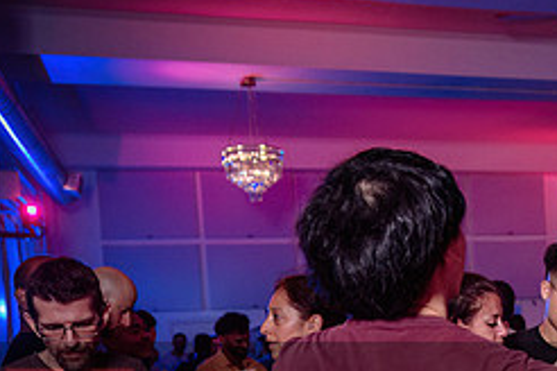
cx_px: 539
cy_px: 388
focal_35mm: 62
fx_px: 959
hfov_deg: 30.4
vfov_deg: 21.0
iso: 800
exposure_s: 1/60
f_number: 2.8
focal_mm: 24
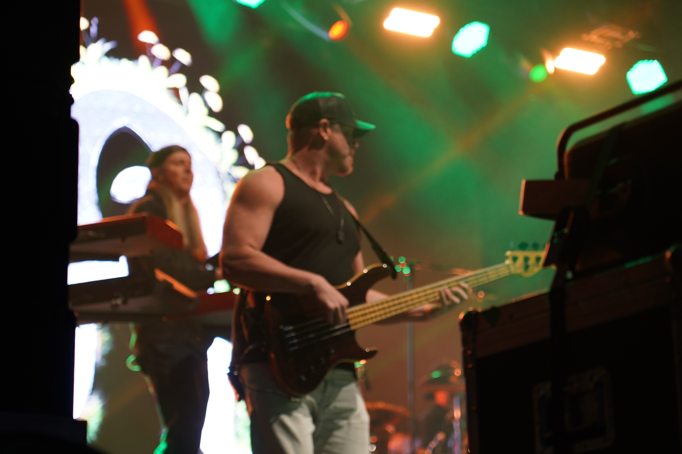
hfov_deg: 19.5
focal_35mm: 105
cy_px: 227
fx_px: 1989
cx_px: 341
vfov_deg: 13.0
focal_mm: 105
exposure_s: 1/160
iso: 1250
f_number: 4
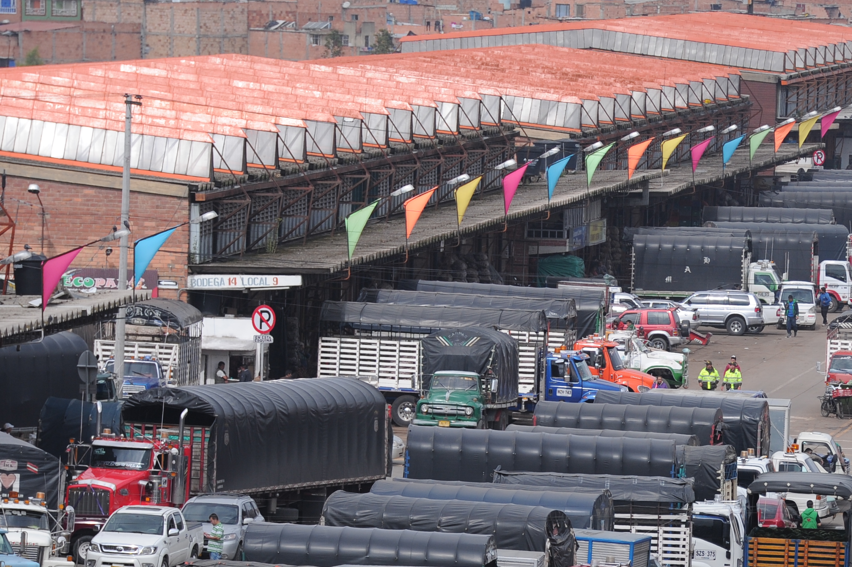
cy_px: 447
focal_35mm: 393
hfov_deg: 5.2
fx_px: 9294
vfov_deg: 3.5
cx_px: 580
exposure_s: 1/2000
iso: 400
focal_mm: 200
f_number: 5.6
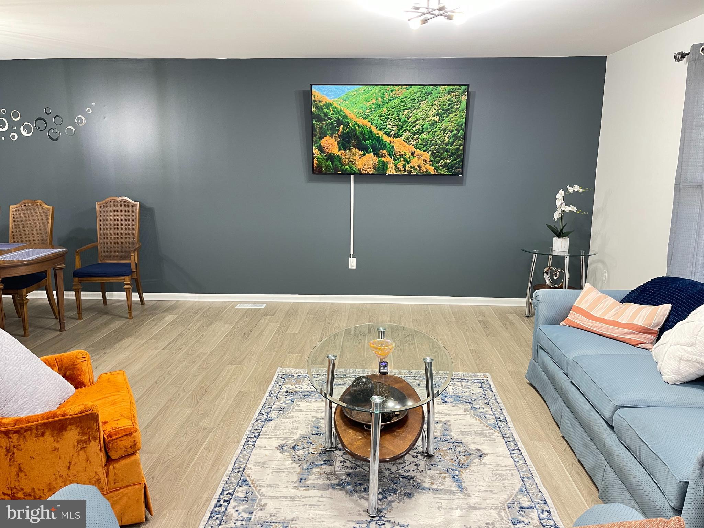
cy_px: 264
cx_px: 352
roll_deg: -0.1
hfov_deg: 67.3
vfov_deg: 53.1
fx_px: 529
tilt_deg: -12.1
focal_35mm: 26
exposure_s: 1/60
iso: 200
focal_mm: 5.1
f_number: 1.6
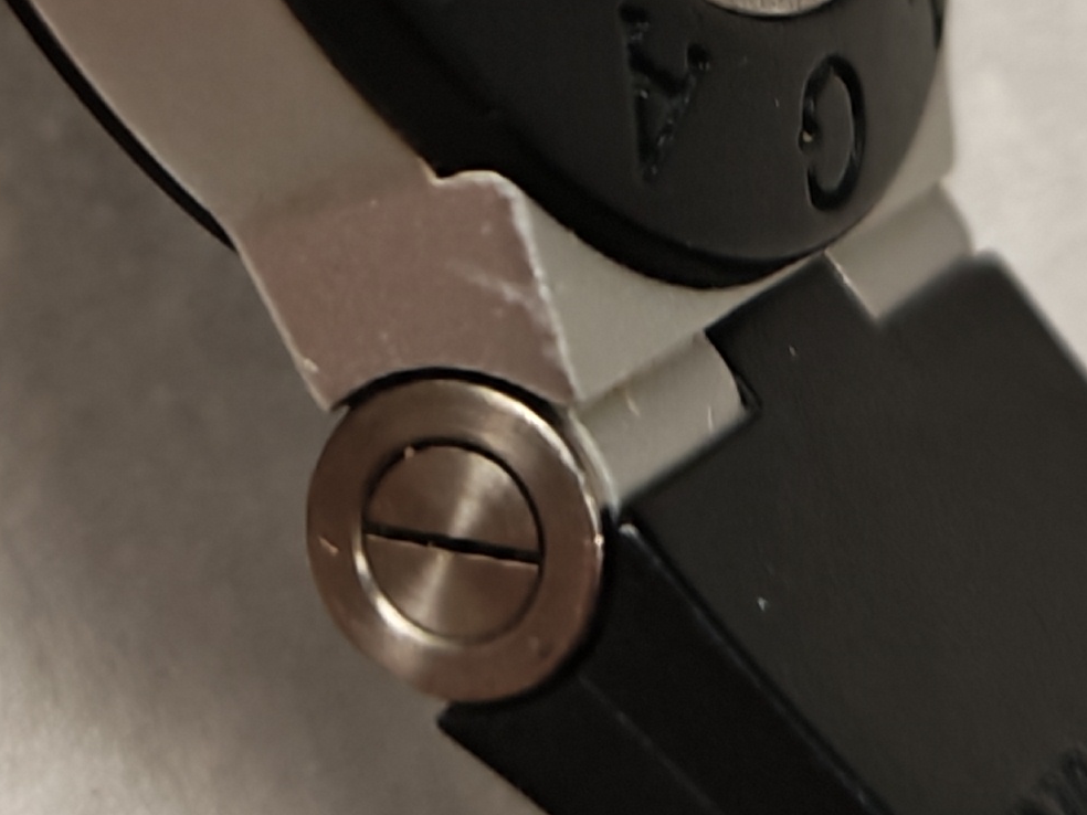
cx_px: 562
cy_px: -952
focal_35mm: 154
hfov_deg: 12.8
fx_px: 4836
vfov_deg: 8.9
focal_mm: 6.83
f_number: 2
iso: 125
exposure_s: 1/100
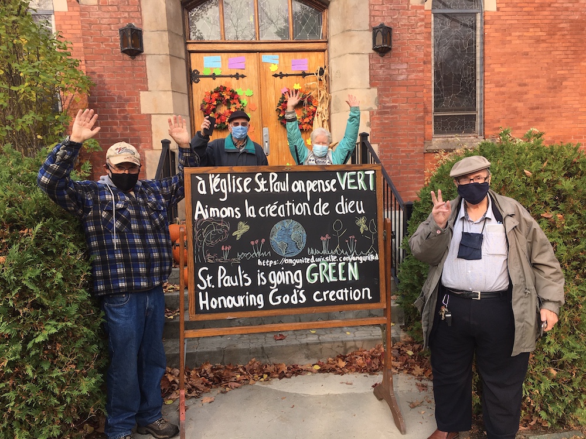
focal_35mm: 29
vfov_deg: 48.2
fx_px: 491
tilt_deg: -4.9
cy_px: 220
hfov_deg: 61.7
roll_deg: +3.0
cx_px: 293
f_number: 2.2
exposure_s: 1/353
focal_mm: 4.15
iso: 25
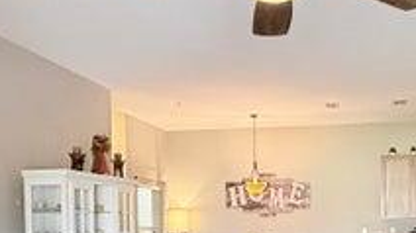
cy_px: 227
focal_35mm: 46
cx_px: 326
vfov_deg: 24.8
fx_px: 507
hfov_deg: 42.8
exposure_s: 1/60
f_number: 2.2
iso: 400
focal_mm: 2.22
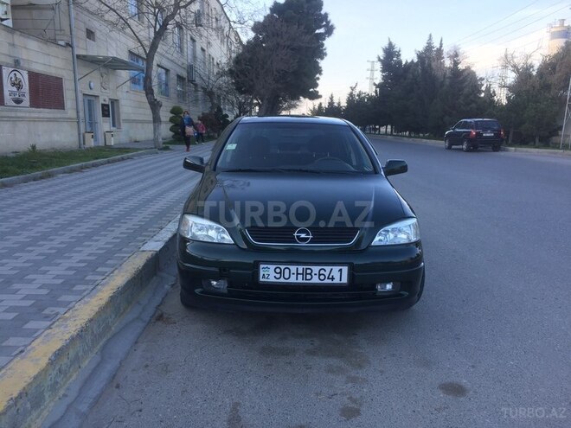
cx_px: 286
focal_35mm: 29
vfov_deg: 48.2
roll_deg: -0.3
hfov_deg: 61.7
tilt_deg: -10.2
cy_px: 214
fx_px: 478
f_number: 2.2
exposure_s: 1/216
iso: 32
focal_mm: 4.15
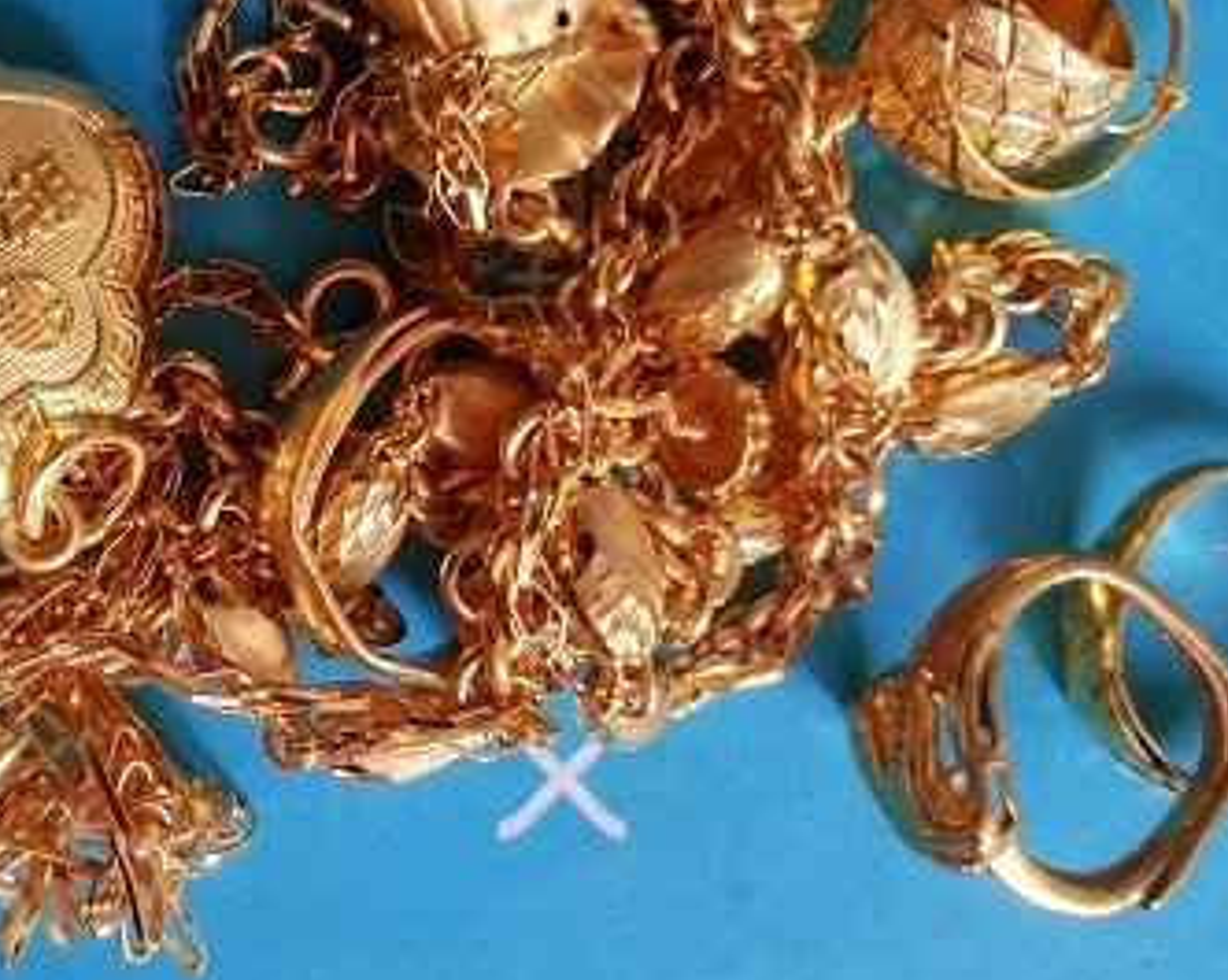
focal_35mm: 53
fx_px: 1925
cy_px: 470
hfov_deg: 34.4
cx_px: 266
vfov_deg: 28.6
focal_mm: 3.95
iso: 324
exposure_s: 1/50
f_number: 1.8
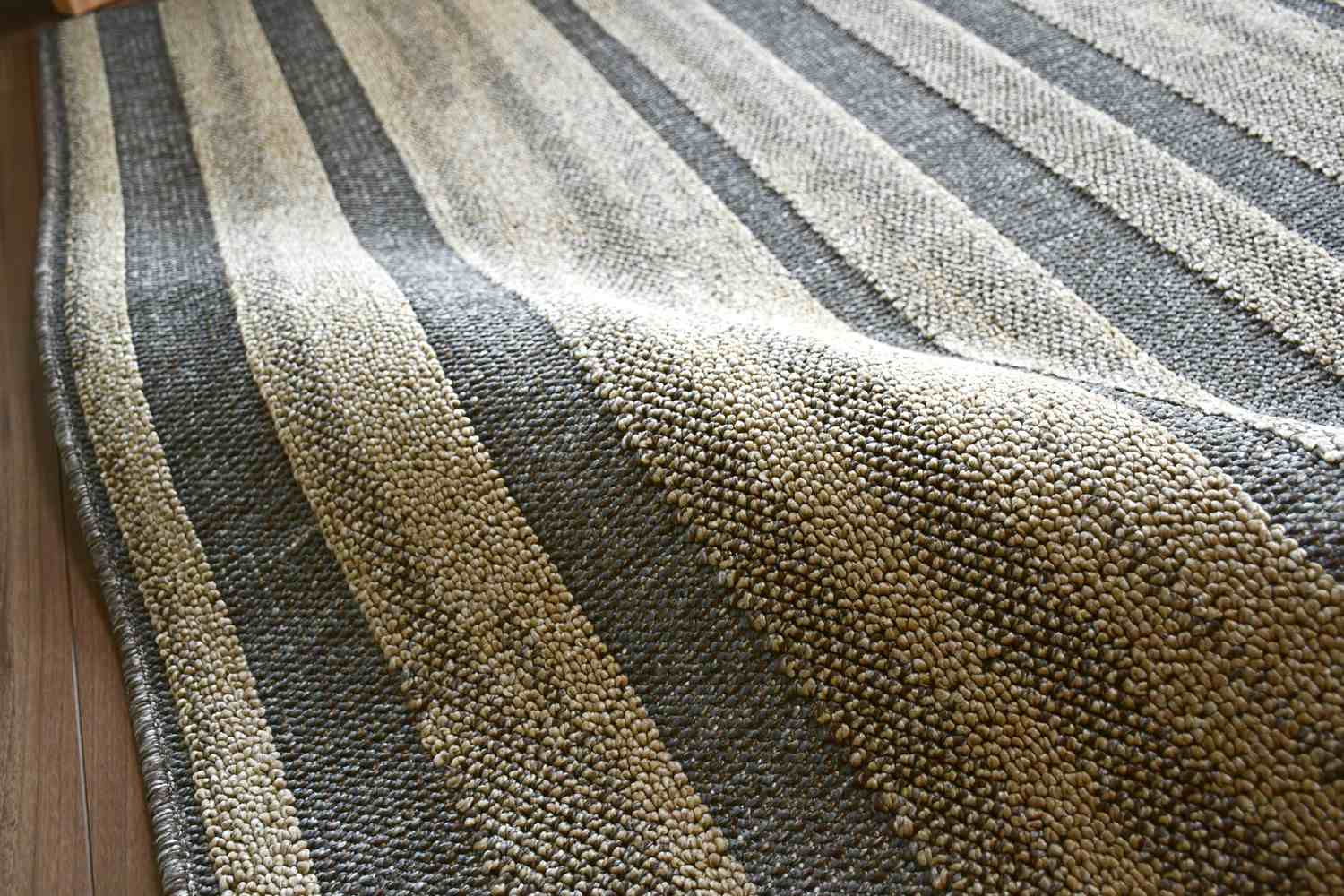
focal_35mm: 33
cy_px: 448
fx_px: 1232
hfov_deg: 57.2
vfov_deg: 40.0
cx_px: 672
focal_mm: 22
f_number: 3.5
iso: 800
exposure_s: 1/160
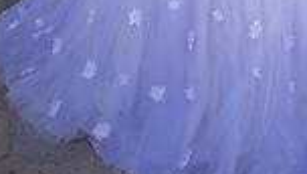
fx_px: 505
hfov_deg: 32.5
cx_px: 261
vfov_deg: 14.0
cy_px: -235
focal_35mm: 62
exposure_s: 1/800
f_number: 2.8
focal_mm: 20
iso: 125
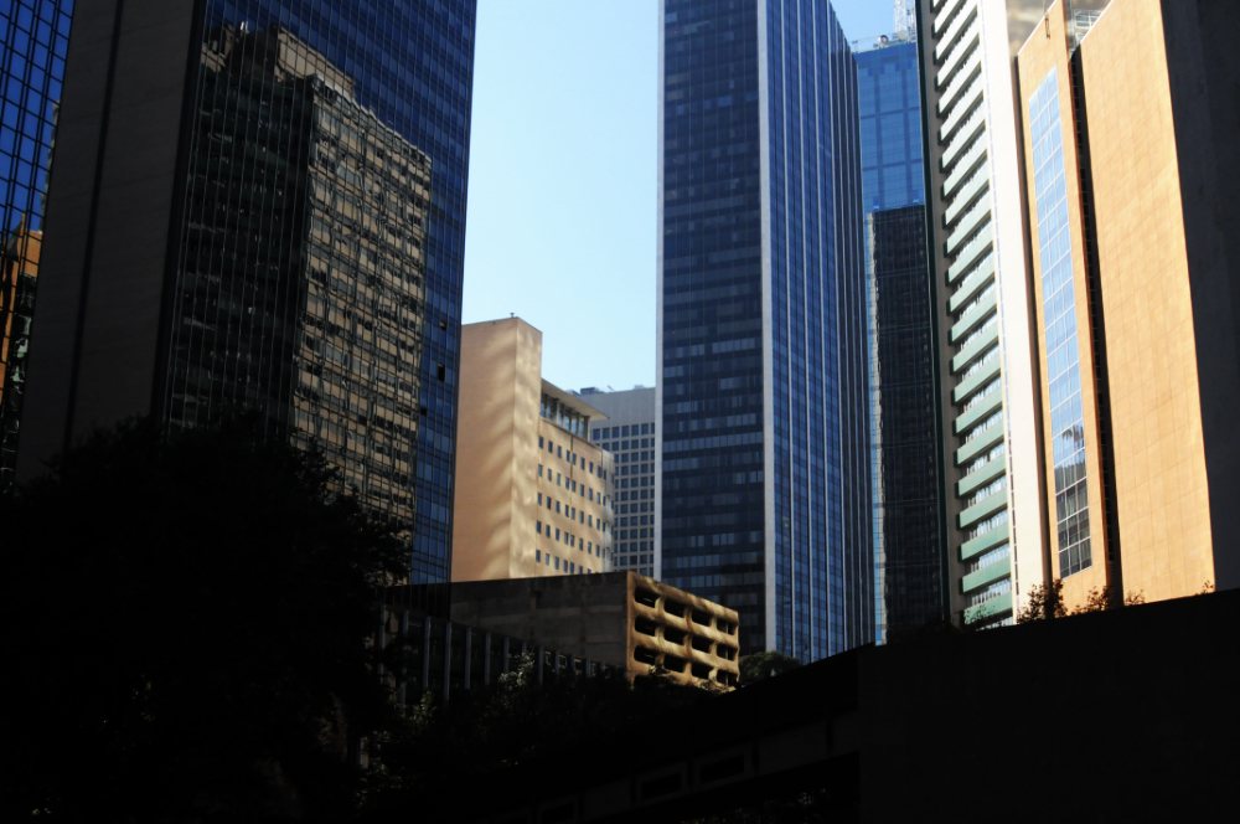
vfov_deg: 31.8
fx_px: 1445
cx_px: 620
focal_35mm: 42
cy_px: 412
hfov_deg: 46.5
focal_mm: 28
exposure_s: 1/4000
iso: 800
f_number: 4.5
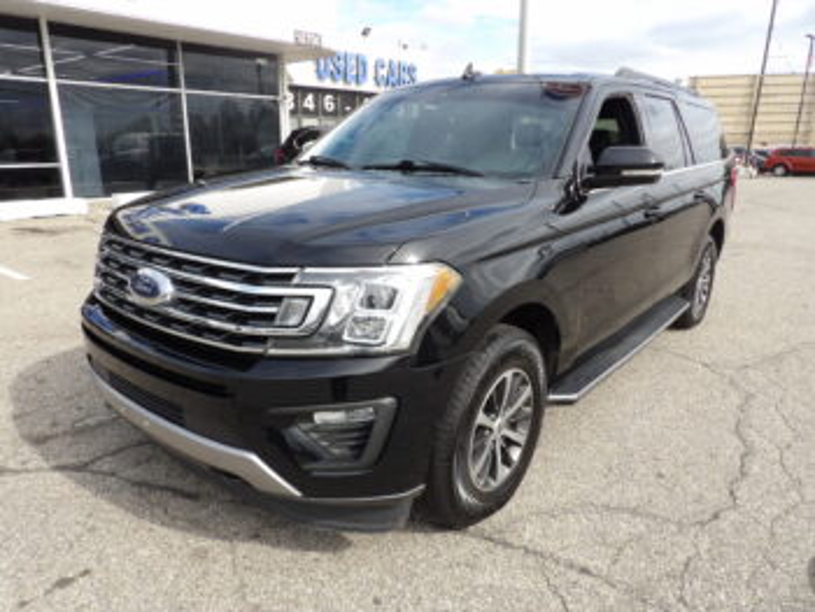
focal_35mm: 24
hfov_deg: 71.6
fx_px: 565
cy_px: 306
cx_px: 408
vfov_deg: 56.9
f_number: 3.2
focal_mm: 4.3
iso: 100
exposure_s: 1/556
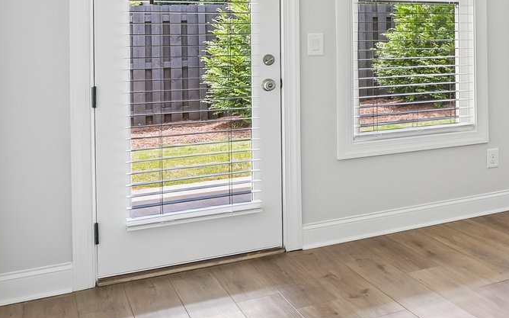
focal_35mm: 50
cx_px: 699
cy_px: 42
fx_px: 693
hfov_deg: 29.9
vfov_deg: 25.2
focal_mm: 16
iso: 220
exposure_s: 1/15
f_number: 8
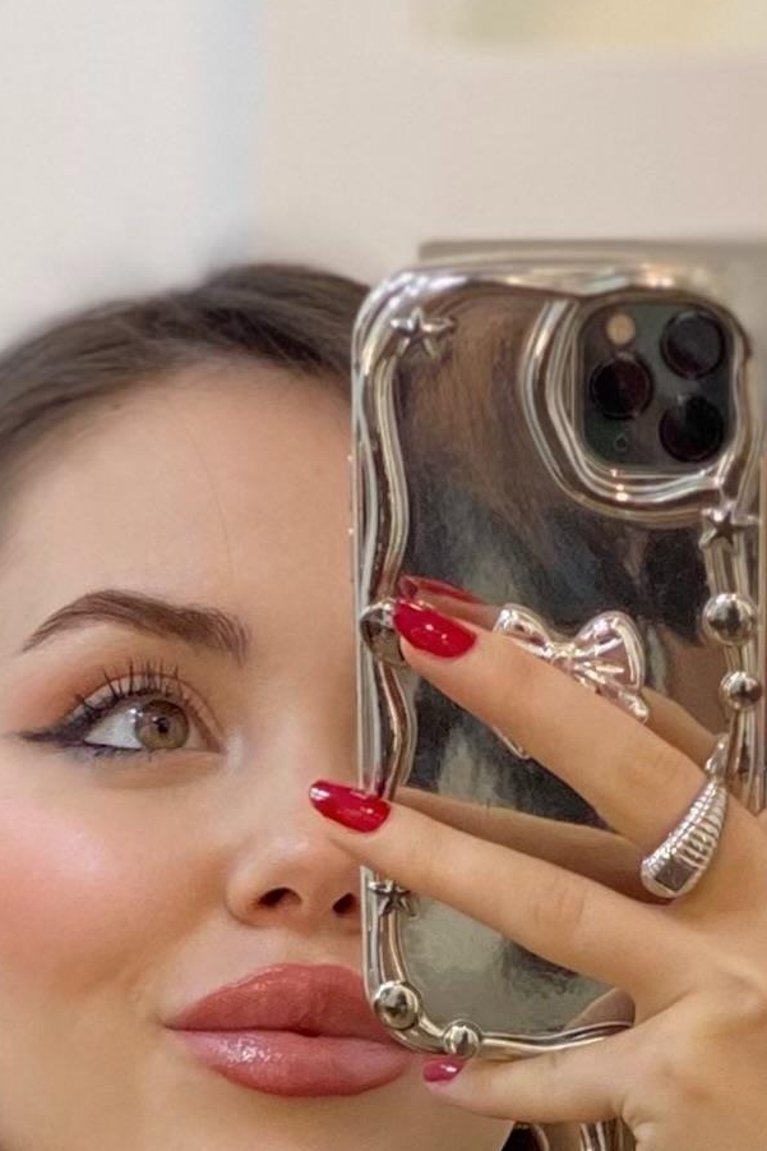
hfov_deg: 5.7
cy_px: 2382
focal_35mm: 242
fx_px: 7730
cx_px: 115
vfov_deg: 8.1
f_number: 2
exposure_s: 1/100
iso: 100
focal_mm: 6
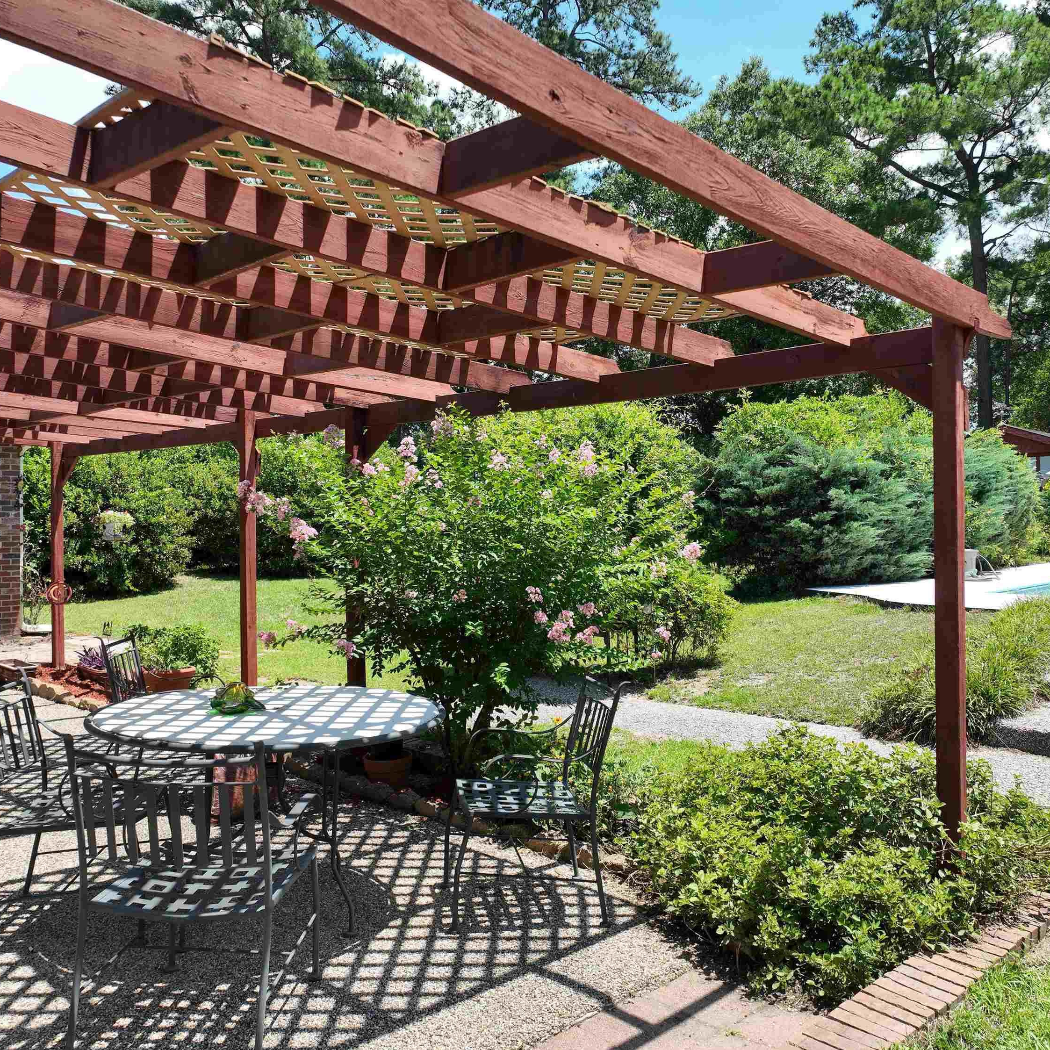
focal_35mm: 29
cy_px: 515
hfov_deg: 55.6
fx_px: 995
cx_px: 554
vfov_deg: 55.6
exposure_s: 1/1600
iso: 200
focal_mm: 12.29
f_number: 2.8
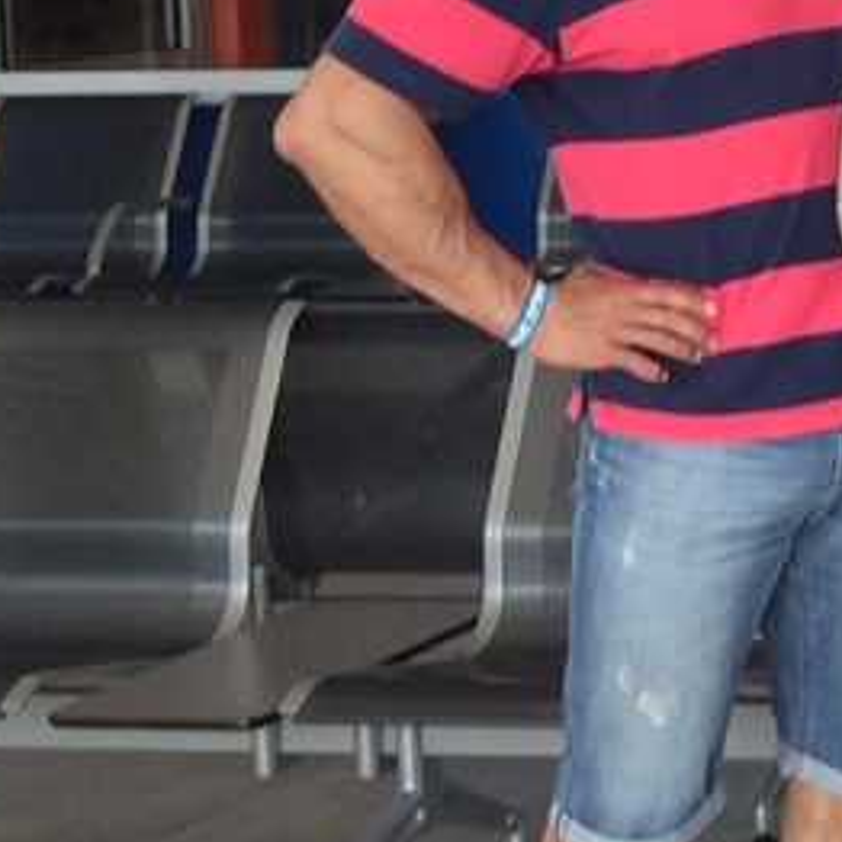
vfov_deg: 13.8
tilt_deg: -7.4
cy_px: 48
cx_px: 2012
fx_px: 3440
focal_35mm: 125
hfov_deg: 11.5
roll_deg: +0.1
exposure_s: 1/120
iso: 40
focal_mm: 4.15
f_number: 2.2
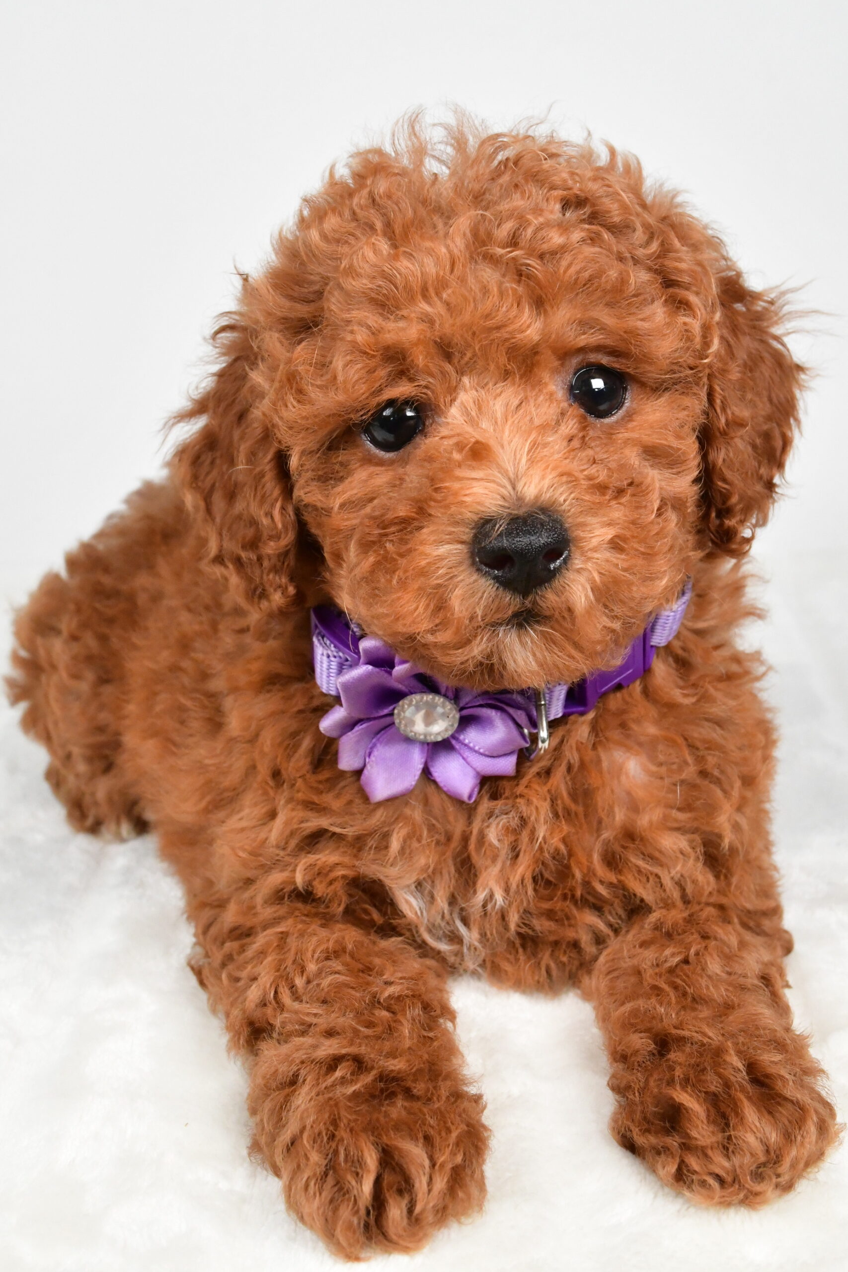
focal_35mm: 42
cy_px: 636
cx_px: 424
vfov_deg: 46.4
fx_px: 1484
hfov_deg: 31.9
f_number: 13
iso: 6400
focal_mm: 28
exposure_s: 1/800
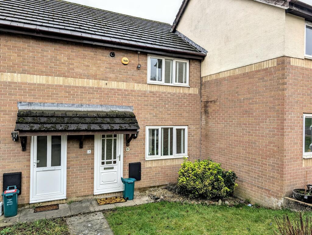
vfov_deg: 56.9
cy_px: 118
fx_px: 217
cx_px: 156
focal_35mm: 24
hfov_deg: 71.5
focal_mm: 6.9
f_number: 1.68
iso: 21
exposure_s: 1/213
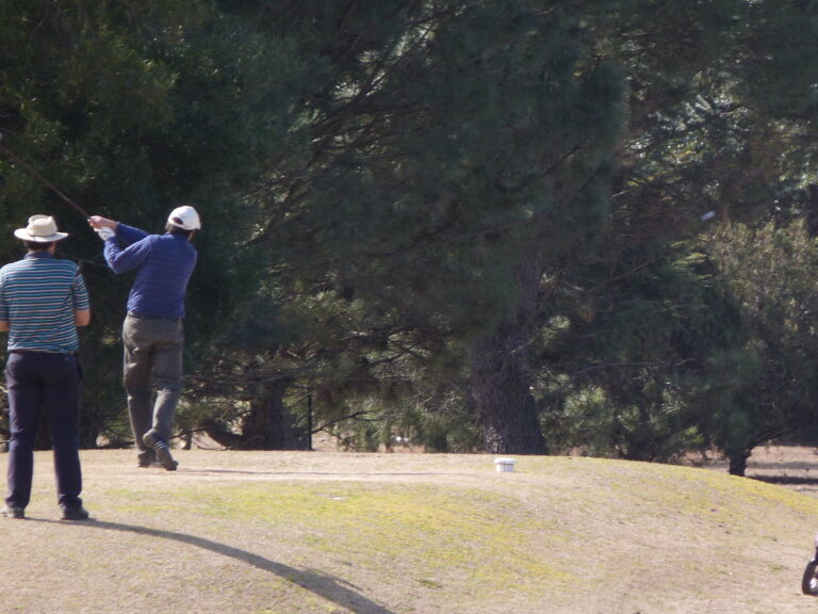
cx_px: 409
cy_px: 307
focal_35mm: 729
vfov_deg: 2.0
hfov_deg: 2.7
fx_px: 17227
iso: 80
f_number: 5.2
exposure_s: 1/160
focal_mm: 108
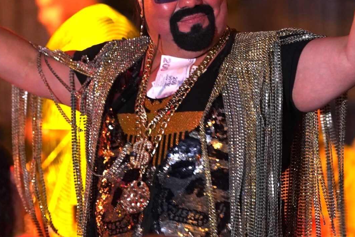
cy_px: 69
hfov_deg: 7.5
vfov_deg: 5.0
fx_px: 2692
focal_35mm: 273
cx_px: 198
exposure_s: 1/60
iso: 2000
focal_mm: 114
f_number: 2.8
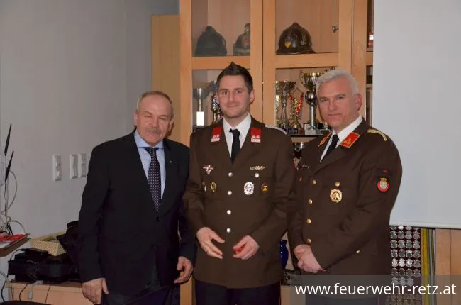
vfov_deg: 20.1
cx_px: 230
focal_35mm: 68
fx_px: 862
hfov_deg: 29.9
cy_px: 152
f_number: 4.8
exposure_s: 1/60
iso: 3200
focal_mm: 45
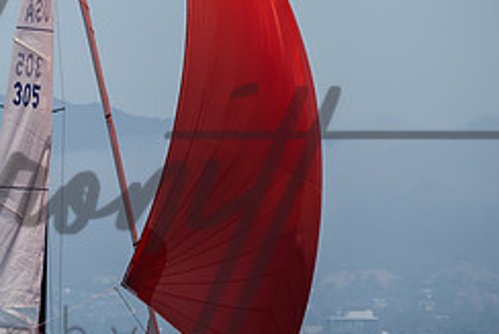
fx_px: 7101
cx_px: 47
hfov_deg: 4.0
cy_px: 183
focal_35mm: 512
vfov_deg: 2.7
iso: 400
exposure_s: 1/1000
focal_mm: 200
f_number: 6.3
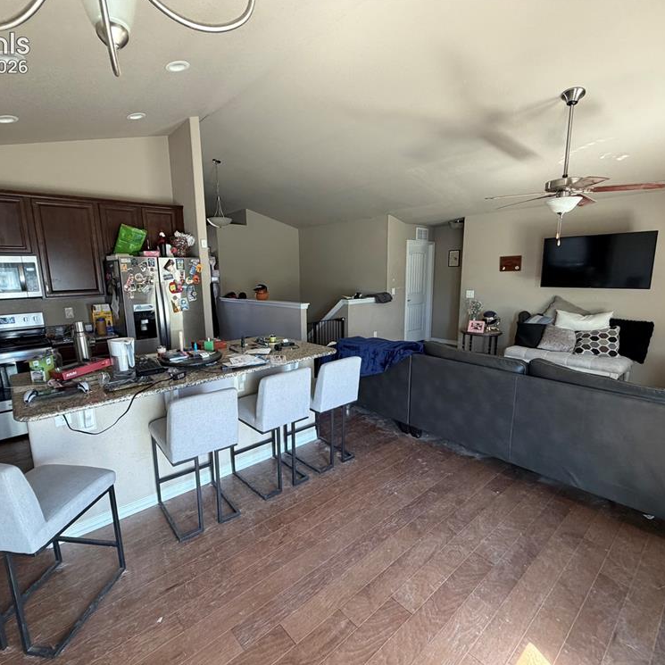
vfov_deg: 84.0
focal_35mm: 17
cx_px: 312
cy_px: 337
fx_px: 369
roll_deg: +0.9
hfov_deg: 83.9
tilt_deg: -10.6
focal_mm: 2.22
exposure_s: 1/71
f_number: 2.2
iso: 320
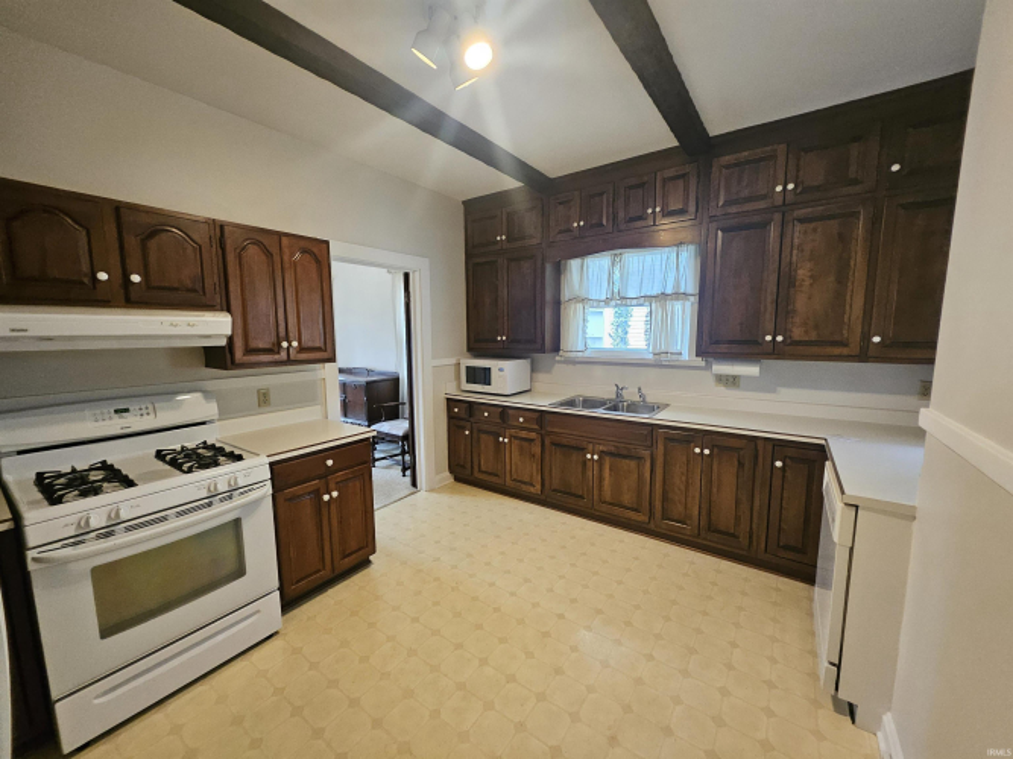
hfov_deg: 106.2
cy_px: 380
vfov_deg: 89.9
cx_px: 506
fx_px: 380
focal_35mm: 13
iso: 250
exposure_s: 1/60
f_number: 2.2
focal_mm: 1.74
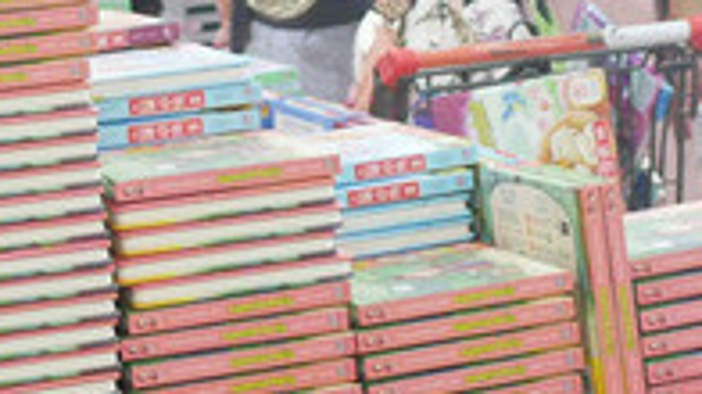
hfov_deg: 12.8
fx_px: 3107
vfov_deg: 6.7
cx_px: 104
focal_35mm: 167
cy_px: -691
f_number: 1.7
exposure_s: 1/60
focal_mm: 15
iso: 1600
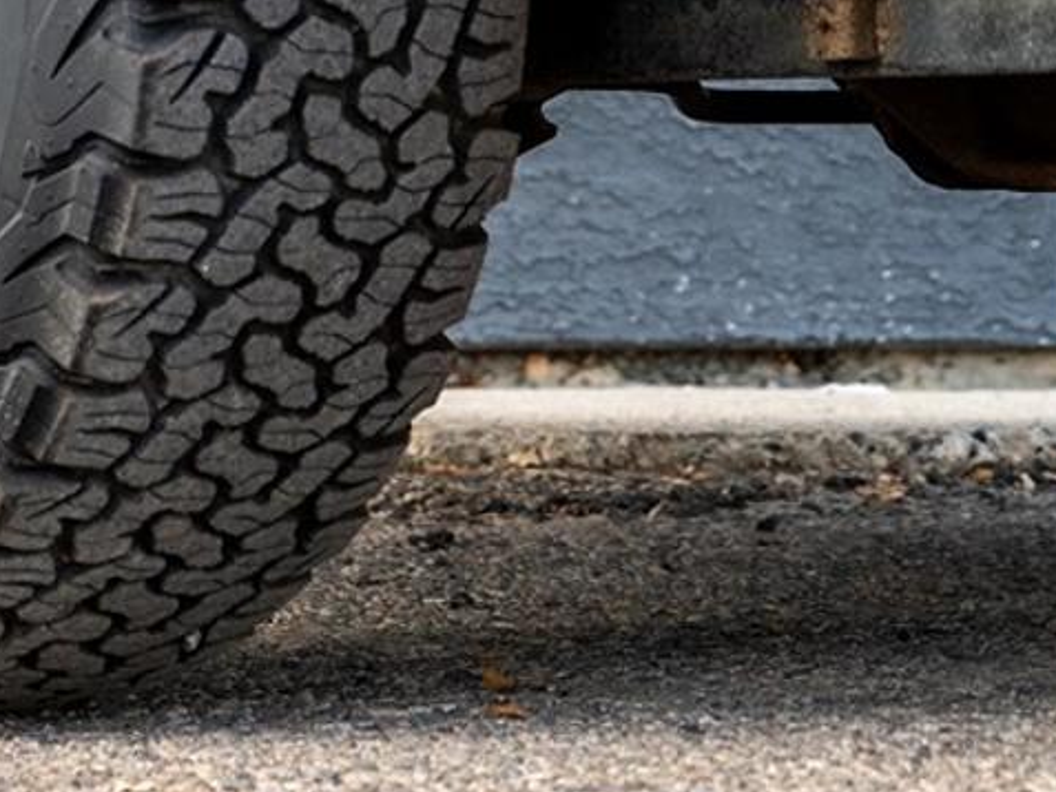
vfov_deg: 6.2
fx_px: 7140
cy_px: -572
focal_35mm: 234
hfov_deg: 8.3
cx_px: -305
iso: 400
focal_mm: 54
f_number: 4
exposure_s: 1/160
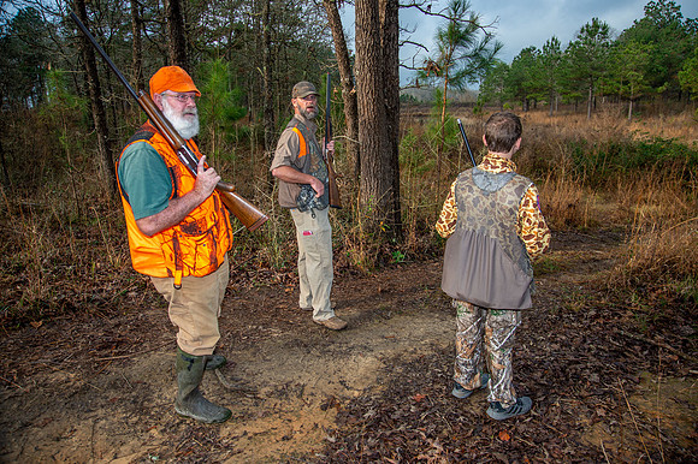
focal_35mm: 24
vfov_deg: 53.1
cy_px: 232
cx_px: 349
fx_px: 465
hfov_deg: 73.8
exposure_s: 1/250
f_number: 8
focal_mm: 24
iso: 250
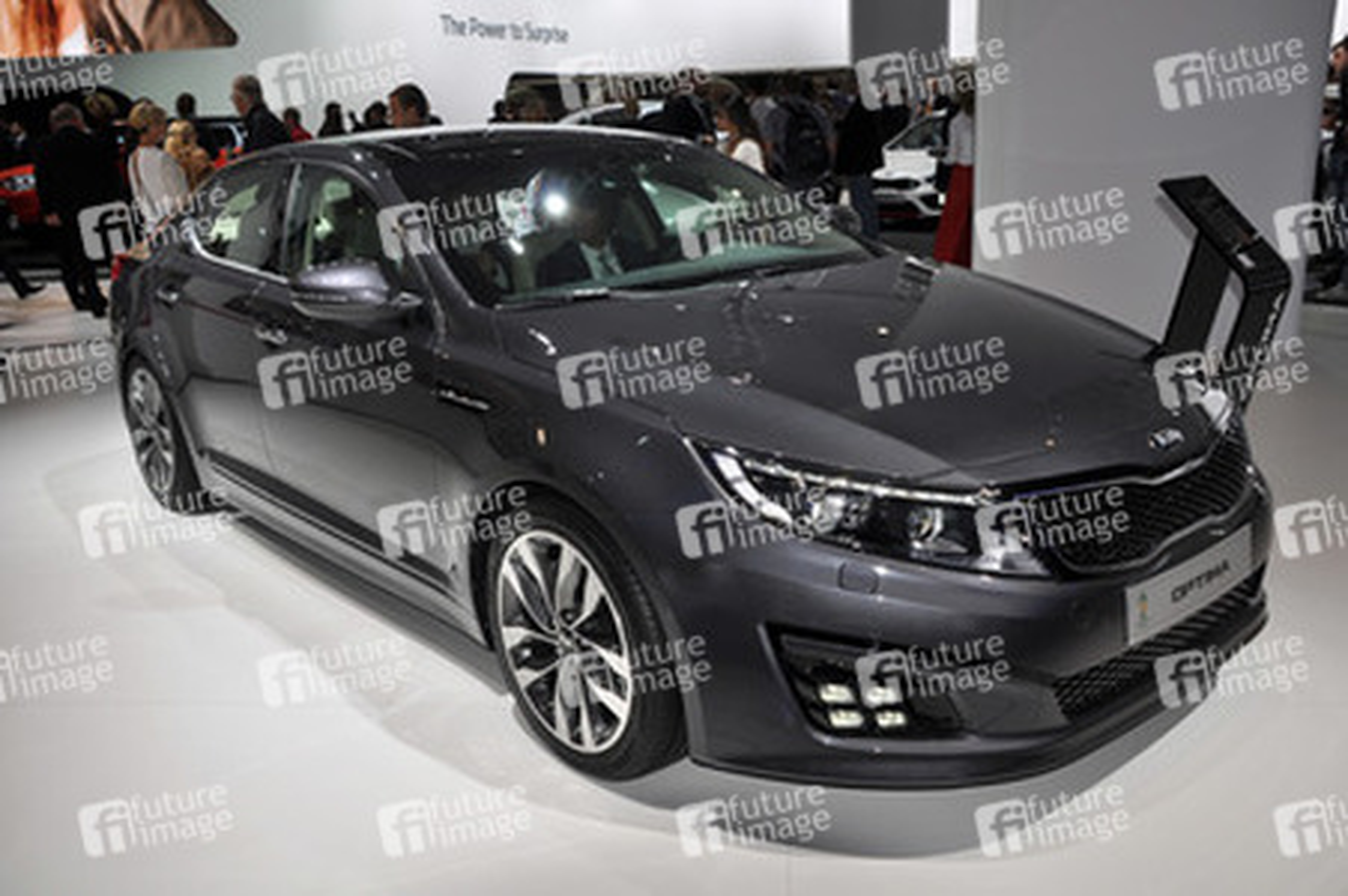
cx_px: 674
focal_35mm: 30
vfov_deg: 43.5
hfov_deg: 62.0
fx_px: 1122
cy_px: 448
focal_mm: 20
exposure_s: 1/200
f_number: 6.3
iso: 200
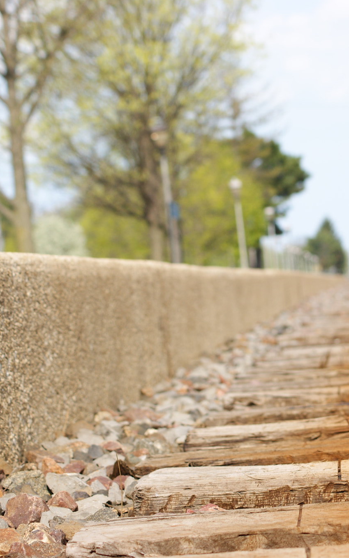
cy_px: 279
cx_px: 325
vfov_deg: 16.5
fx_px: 1929
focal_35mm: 127
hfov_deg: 10.3
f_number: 6.3
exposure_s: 1/250
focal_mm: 55
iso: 100
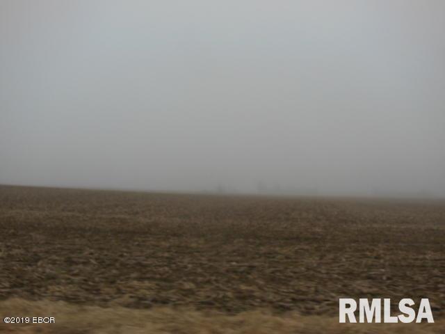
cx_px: 222
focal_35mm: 45
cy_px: 167
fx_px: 578
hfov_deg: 42.1
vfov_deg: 32.2
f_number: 4.4
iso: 125
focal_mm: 8
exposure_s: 1/125
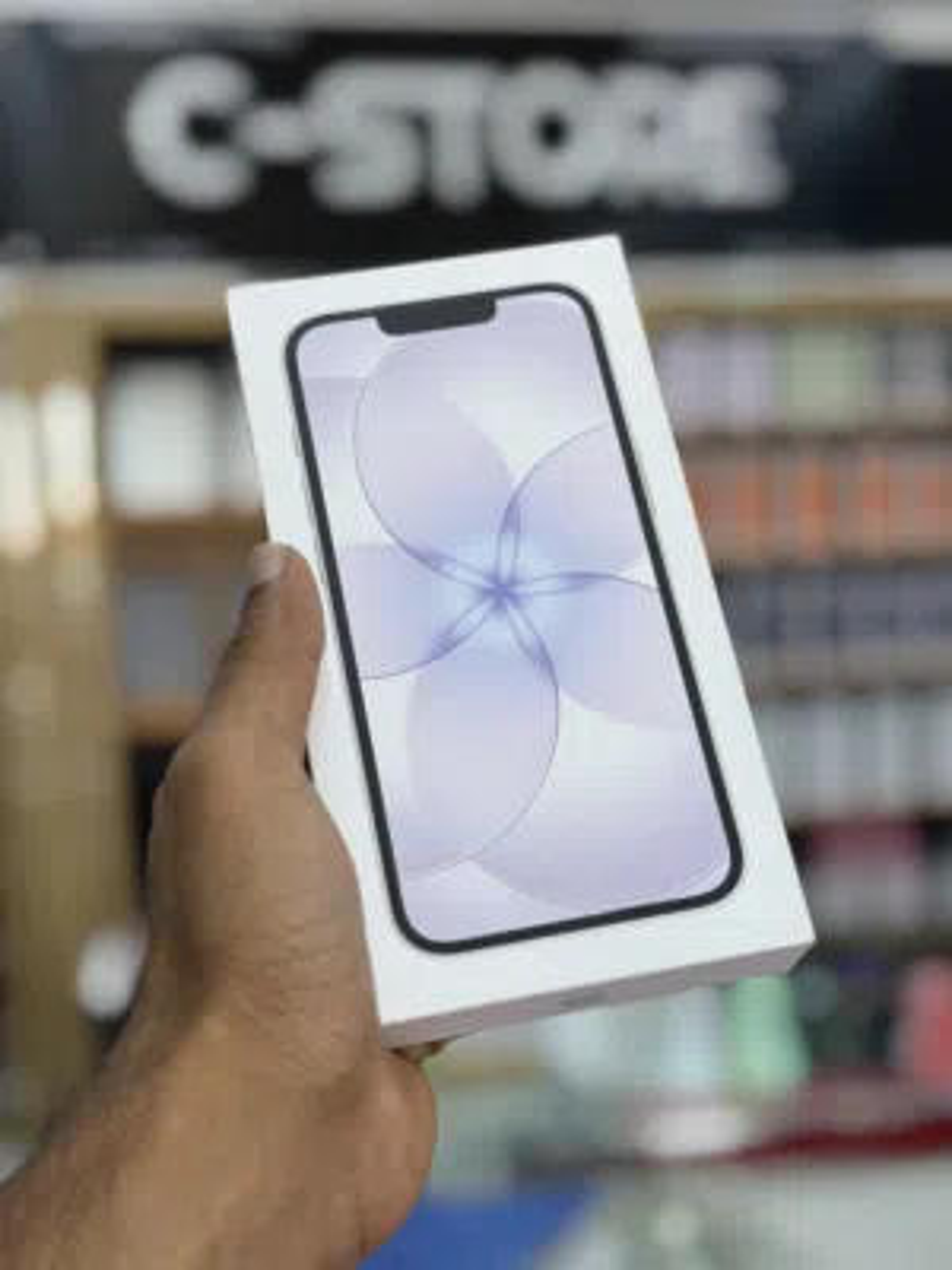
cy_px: 635
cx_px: 476
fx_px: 1760
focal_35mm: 48
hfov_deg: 30.3
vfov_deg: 39.7
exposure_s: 1/778
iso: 64
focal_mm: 6.76
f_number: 1.78
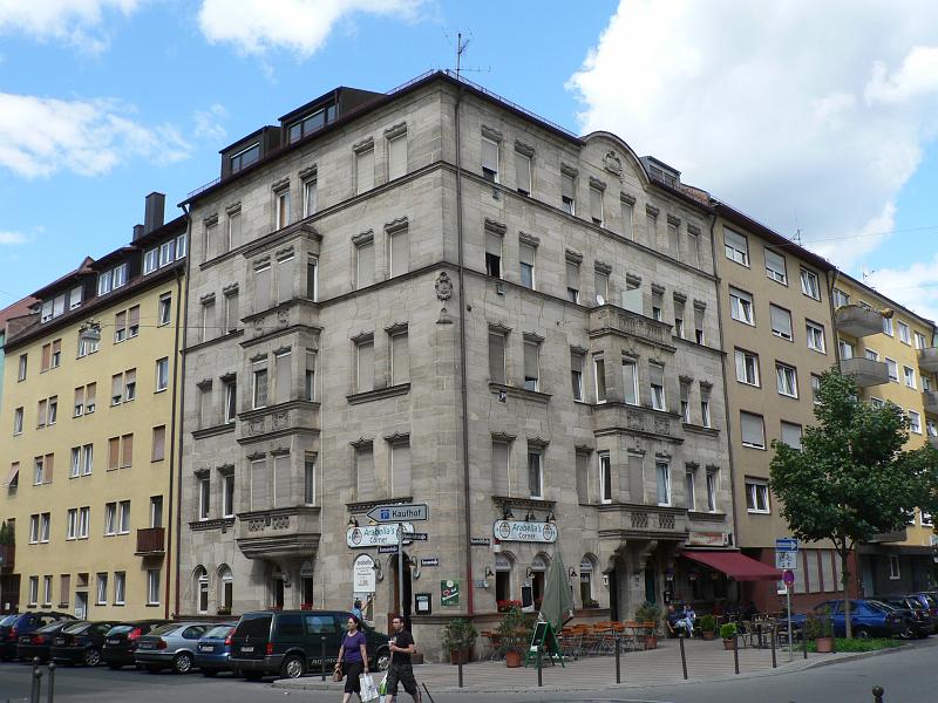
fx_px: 976
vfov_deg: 39.7
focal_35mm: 36
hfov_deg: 51.4
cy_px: 352
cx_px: 469
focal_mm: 6
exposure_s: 1/400
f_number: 4.5
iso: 80
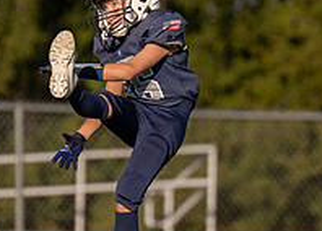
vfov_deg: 1.4
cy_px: 94
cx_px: 151
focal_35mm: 1056
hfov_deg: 1.9
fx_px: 9670
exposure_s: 1/2500
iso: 160
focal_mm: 280
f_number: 4
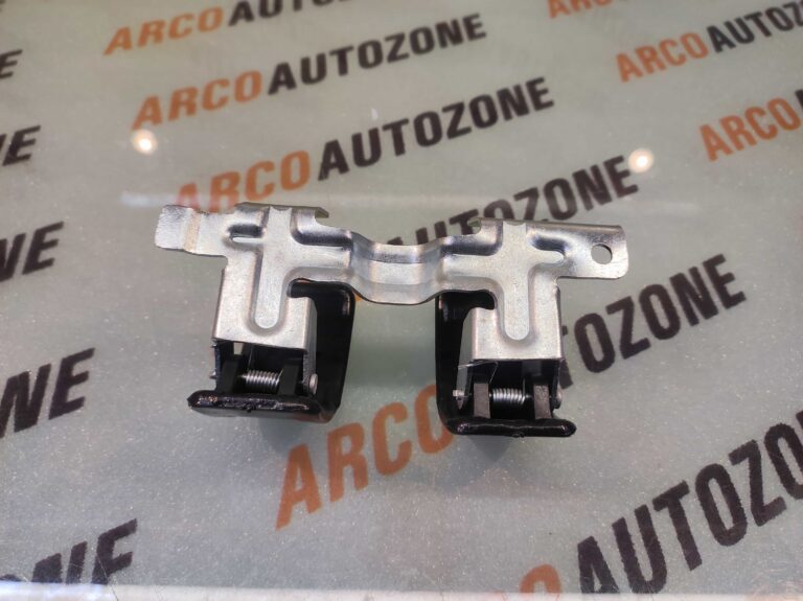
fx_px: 394
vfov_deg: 74.7
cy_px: 300
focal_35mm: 17
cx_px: 402
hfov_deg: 91.1
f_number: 1.79
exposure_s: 1/50
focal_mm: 4.74
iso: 95
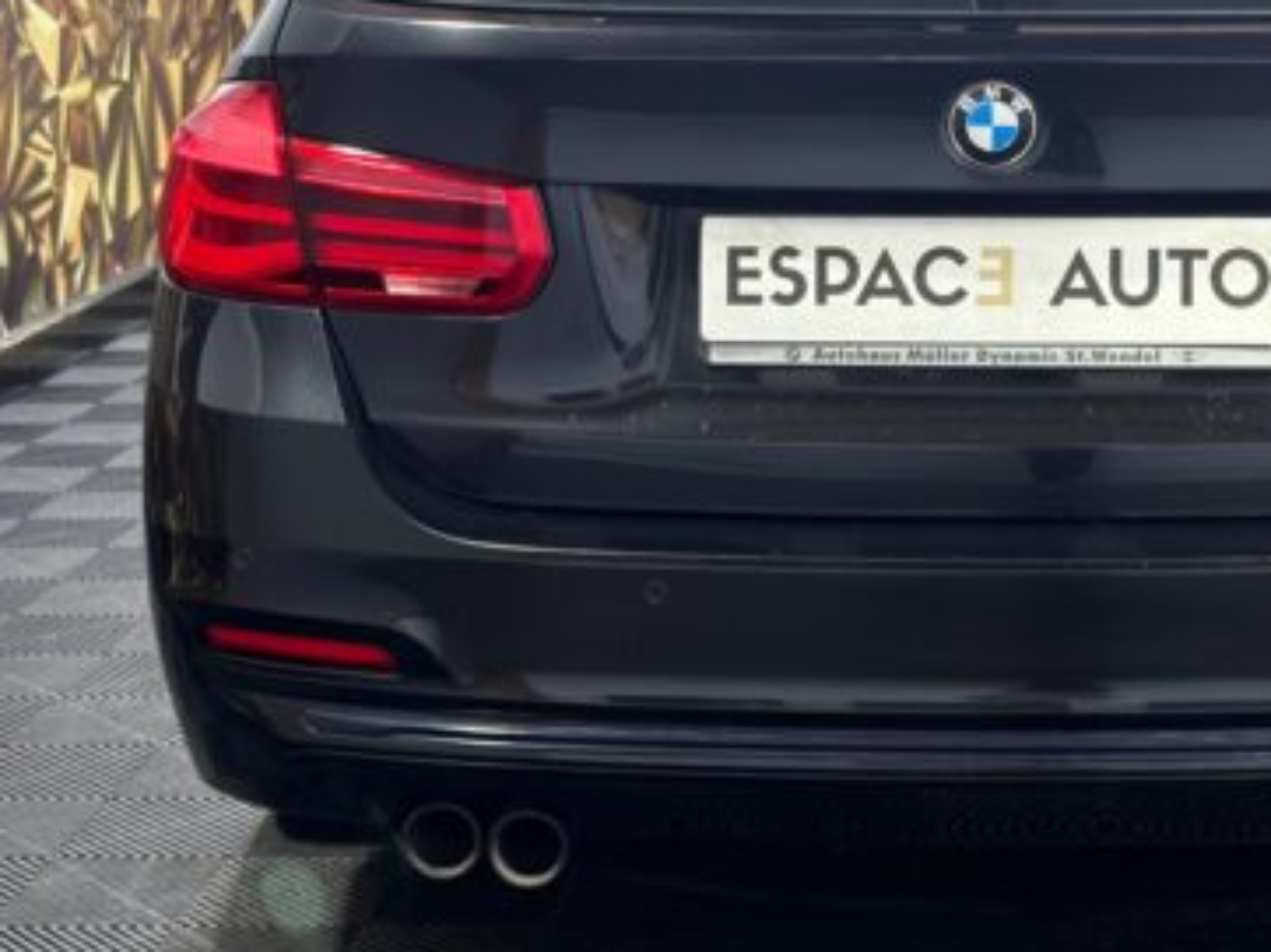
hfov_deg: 26.6
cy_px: 269
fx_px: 2642
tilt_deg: -8.6
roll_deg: +0.3
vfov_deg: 20.3
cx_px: 1001
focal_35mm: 72
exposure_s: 1/33
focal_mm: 6.76
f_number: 1.78
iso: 320
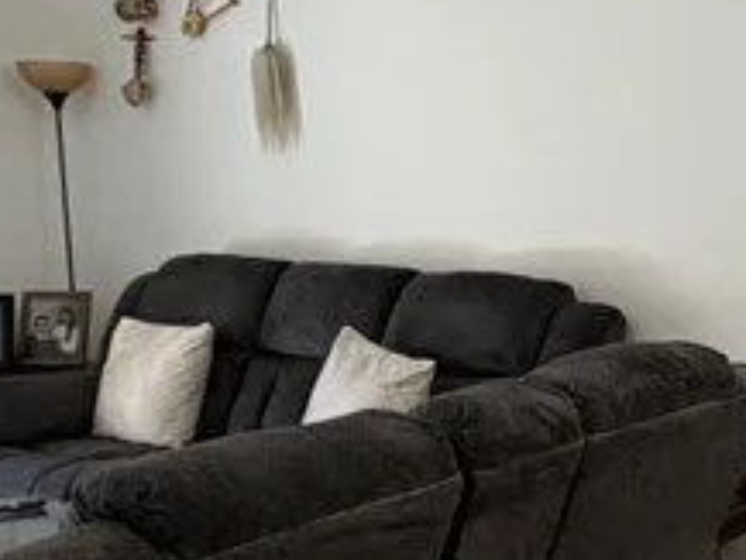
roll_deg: -0.3
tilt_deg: -11.0
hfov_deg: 25.3
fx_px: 1423
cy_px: 388
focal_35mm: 66
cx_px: 976
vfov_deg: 22.2
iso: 200
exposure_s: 1/60
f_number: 2.2
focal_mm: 2.22
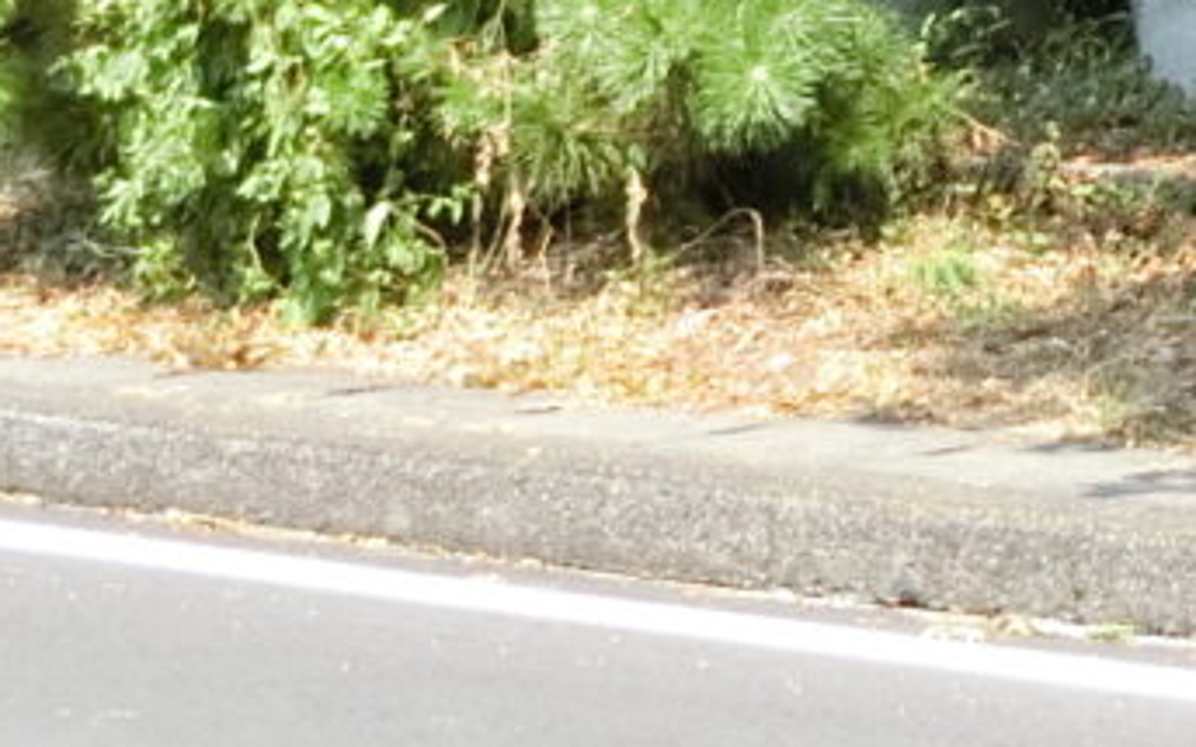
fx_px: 7203
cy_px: -386
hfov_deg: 9.4
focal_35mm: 221
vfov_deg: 5.9
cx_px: 1266
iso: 800
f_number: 5.2
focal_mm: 12.4
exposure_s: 1/1000
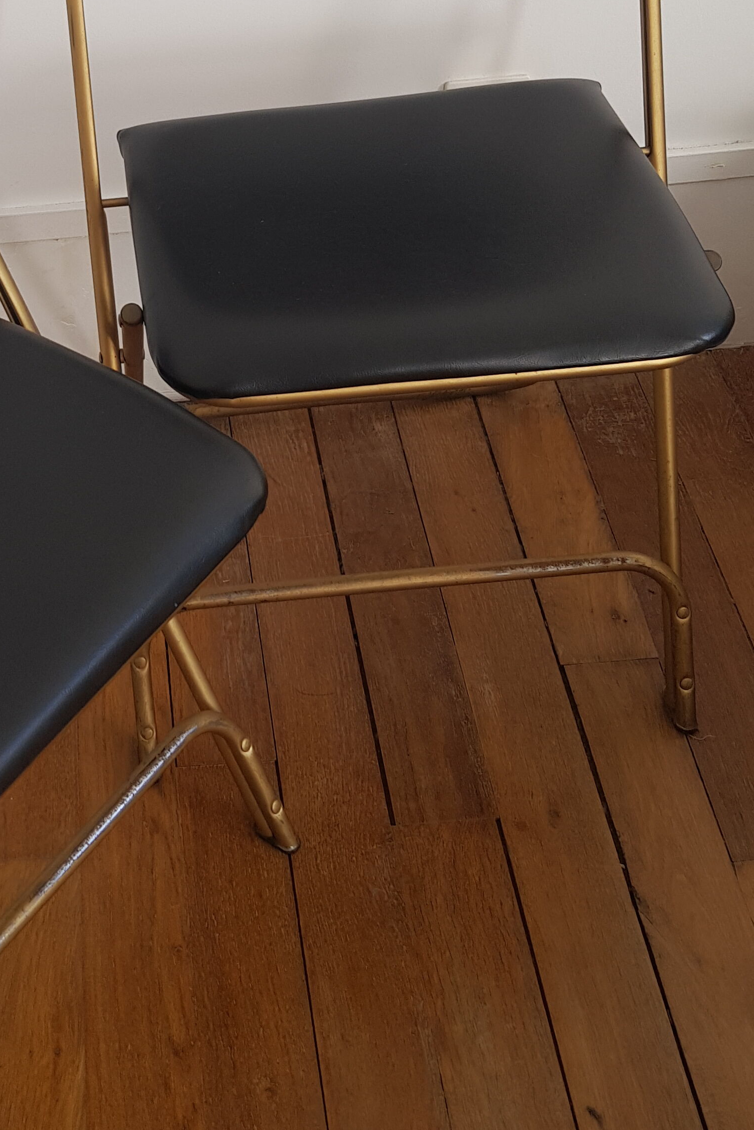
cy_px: 244
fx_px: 1508
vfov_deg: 39.7
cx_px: 97
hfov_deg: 27.2
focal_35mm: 48
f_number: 1.7
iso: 50
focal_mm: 4.2
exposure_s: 1/60
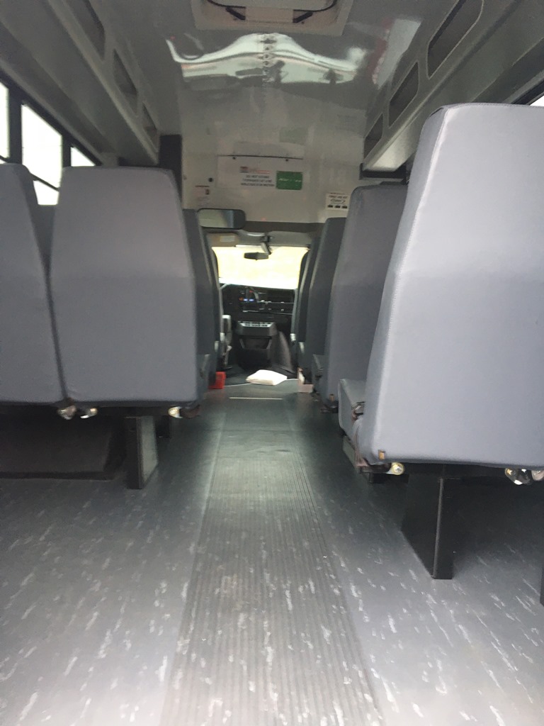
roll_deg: -0.9
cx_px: 272
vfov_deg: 61.7
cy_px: 363
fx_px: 608
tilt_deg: -8.0
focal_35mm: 29
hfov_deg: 48.2
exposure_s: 1/30
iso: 50
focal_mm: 4.15
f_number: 2.2
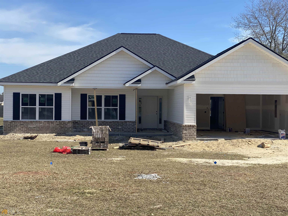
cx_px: 144
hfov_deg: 36.8
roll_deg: -0.5
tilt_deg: +1.0
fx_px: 433
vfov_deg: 28.0
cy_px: 108
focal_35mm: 52
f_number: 2
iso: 20
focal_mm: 6
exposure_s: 1/1453
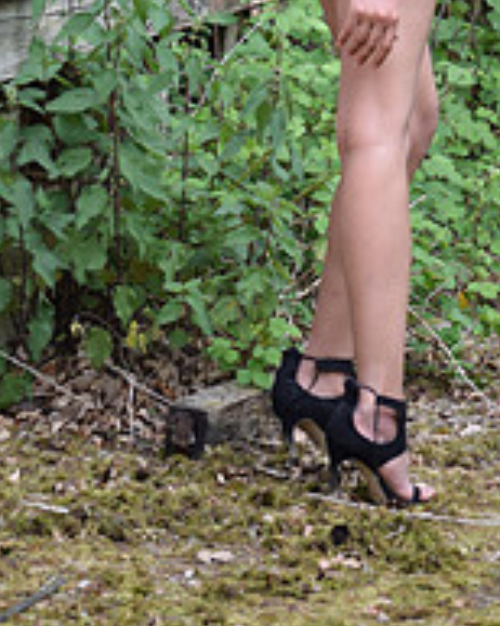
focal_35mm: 317
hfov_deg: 4.9
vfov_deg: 6.0
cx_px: 414
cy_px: -285
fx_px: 5881
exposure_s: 1/100
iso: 100
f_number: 6.3
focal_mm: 75
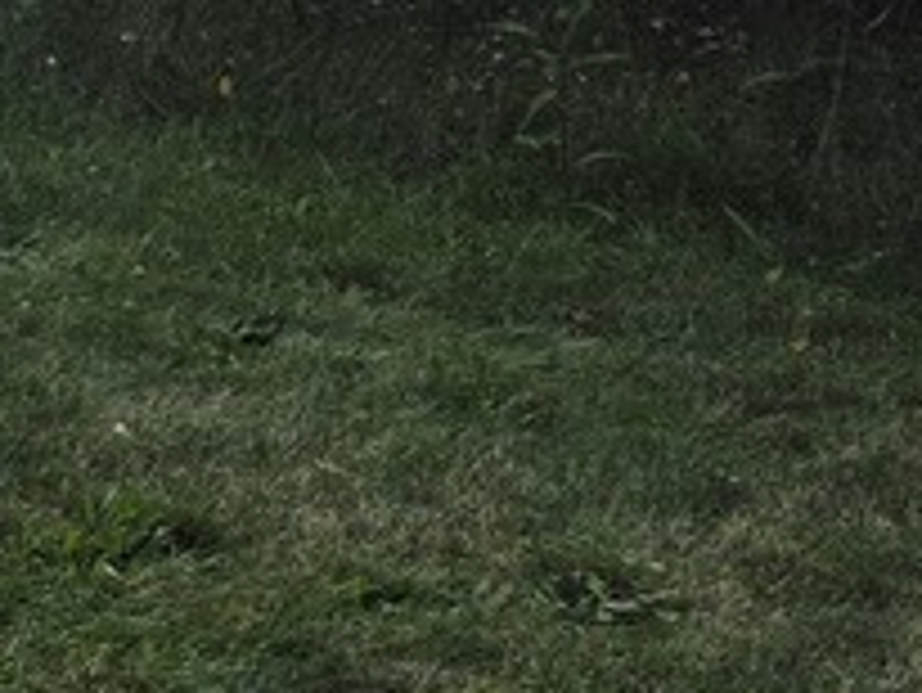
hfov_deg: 13.0
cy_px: -576
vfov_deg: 11.8
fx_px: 3065
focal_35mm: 115
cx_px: -1300
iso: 80
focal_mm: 5.4
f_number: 1.8
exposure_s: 1/7324
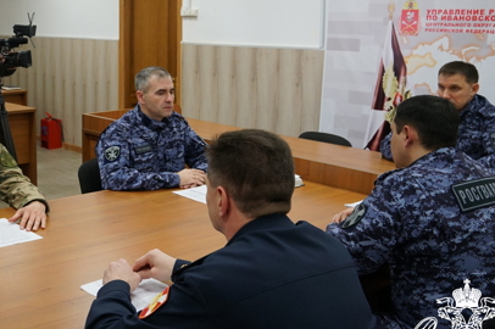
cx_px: 93
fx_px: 687
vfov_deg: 26.9
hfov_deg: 38.0
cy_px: 123
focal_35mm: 50
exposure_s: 1/160
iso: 800
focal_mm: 18
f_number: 4
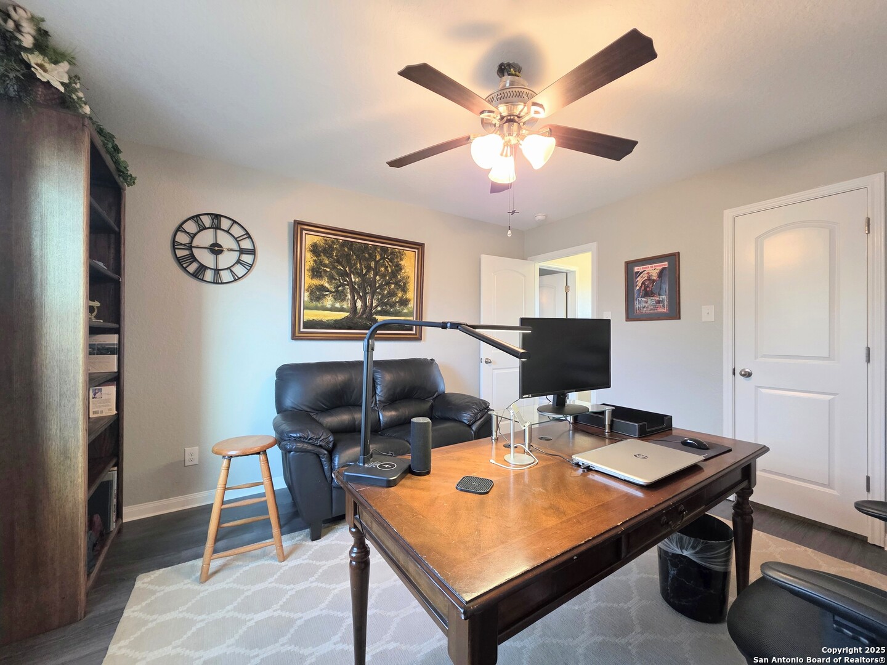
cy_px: 332
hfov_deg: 106.2
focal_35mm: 13
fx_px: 333
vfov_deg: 89.9
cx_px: 444
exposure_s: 1/60
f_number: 1.9
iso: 250
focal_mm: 2.2
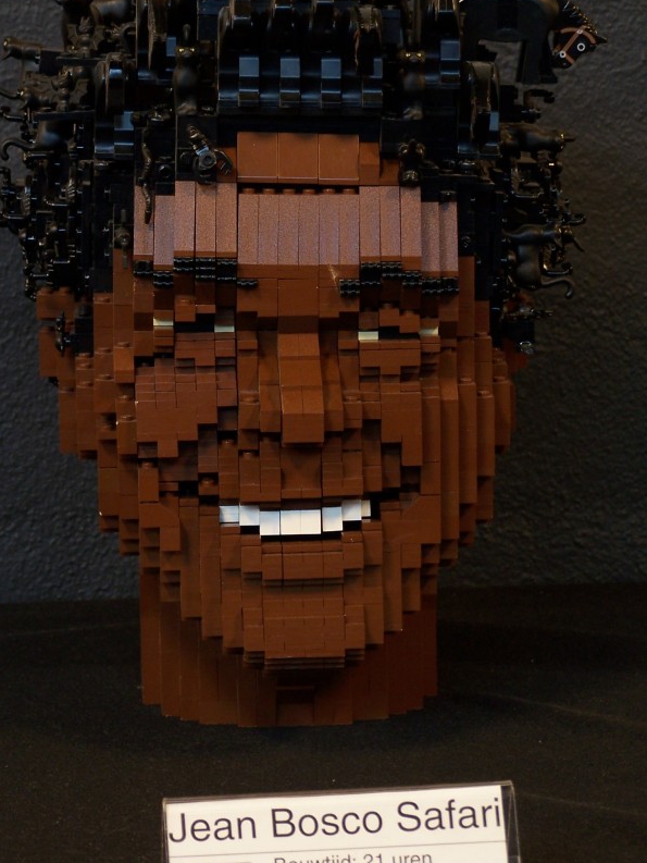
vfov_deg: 13.1
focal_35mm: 151
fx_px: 3762
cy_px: 437
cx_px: 260
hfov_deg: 9.8
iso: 80
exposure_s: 1/2
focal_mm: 19.4
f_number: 3.2
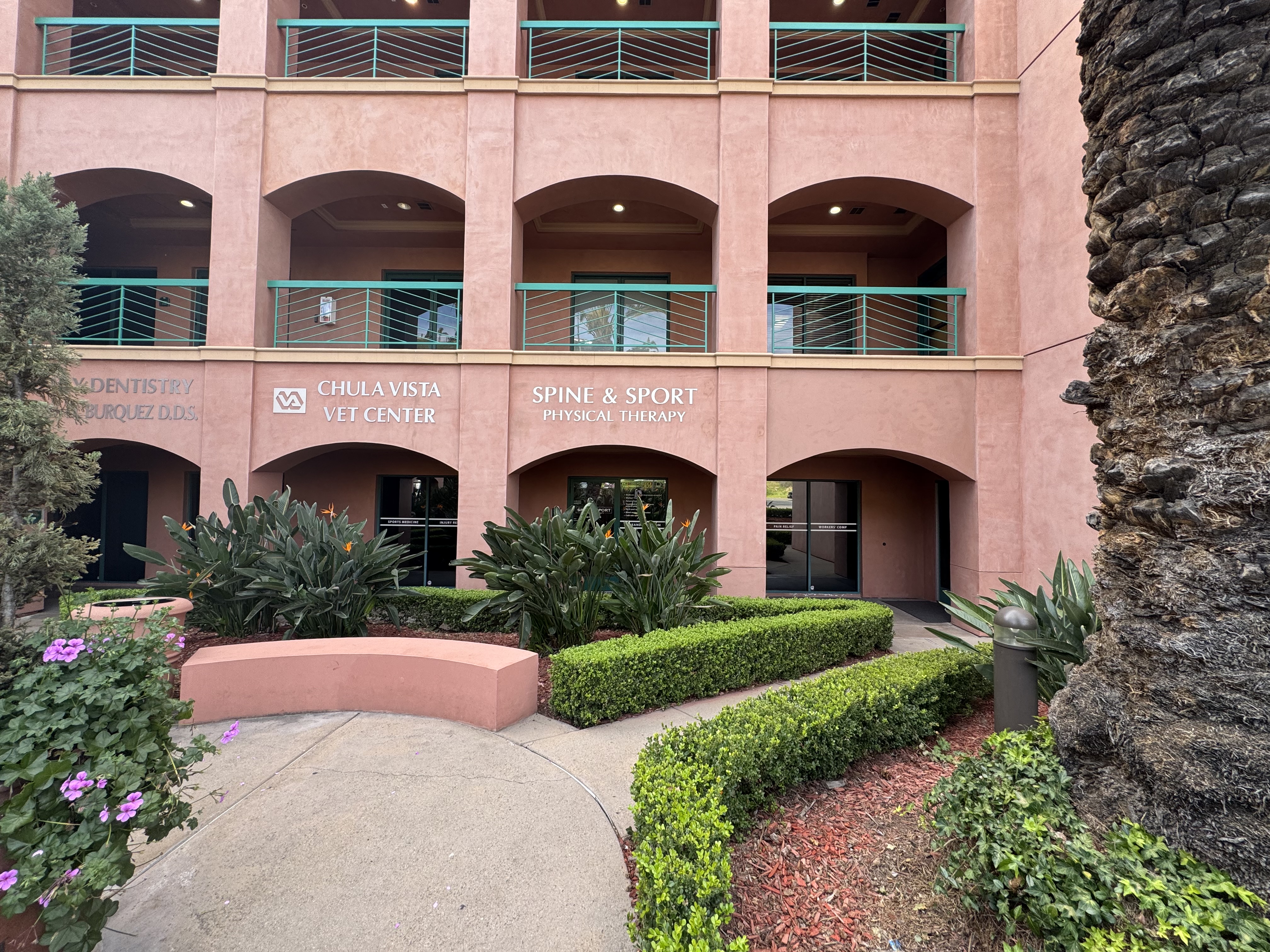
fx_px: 514
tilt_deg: +0.9
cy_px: 476
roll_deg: -0.6
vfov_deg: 85.7
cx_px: 635
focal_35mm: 14
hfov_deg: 102.1
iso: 40
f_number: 2.2
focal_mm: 2.22
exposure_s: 1/137
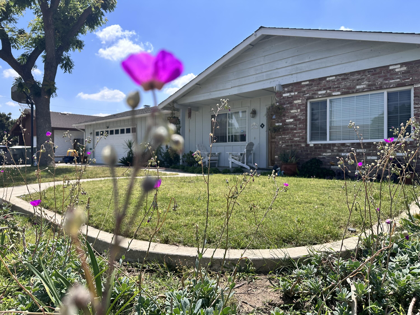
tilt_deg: +0.6
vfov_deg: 56.8
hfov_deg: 71.6
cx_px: 210
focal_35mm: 24
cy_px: 158
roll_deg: +1.9
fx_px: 291
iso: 80
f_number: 1.78
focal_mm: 6.86
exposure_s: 1/5000
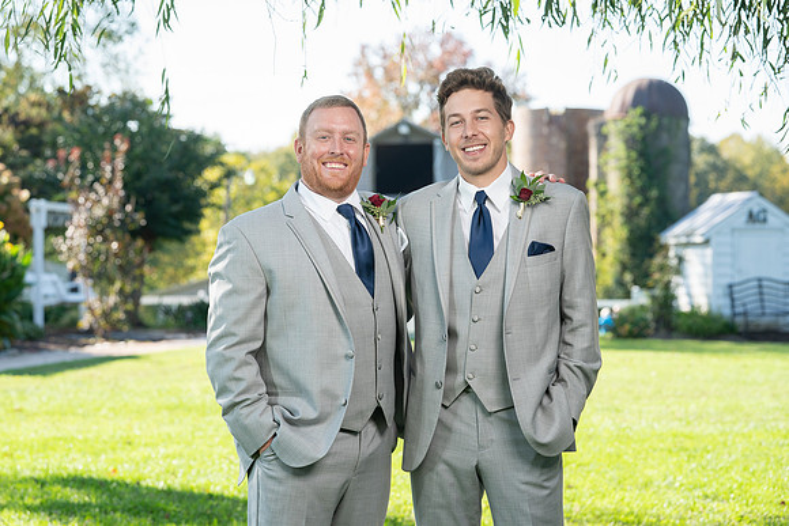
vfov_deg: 11.9
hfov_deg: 17.8
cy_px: 283
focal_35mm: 115
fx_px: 2524
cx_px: 365
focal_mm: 107
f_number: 5.6
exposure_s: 1/200
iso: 200
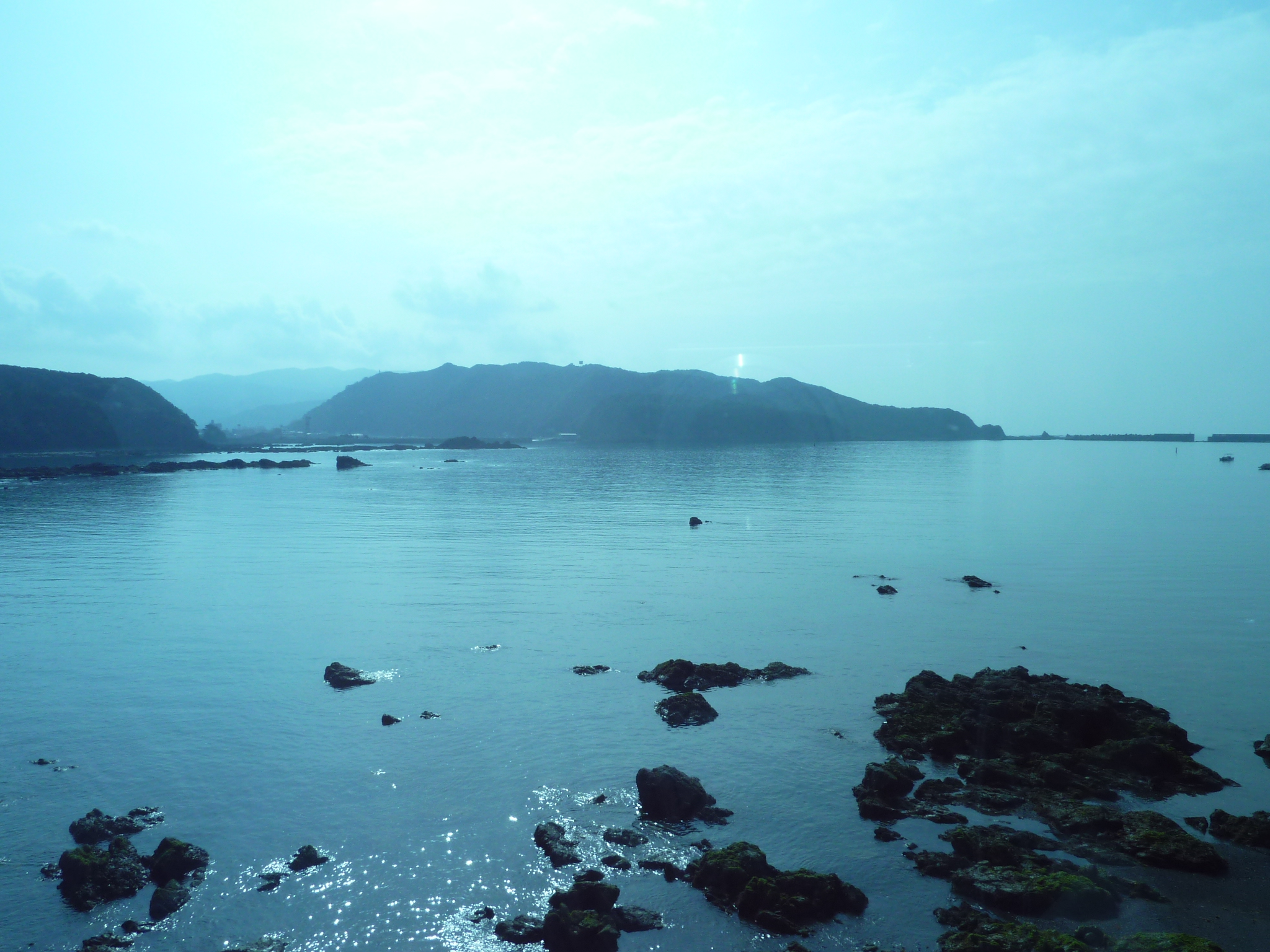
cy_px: 476
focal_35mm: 25
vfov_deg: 54.9
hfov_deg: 69.4
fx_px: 917
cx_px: 635
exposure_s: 1/500
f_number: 5.6
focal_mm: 4.1
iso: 80
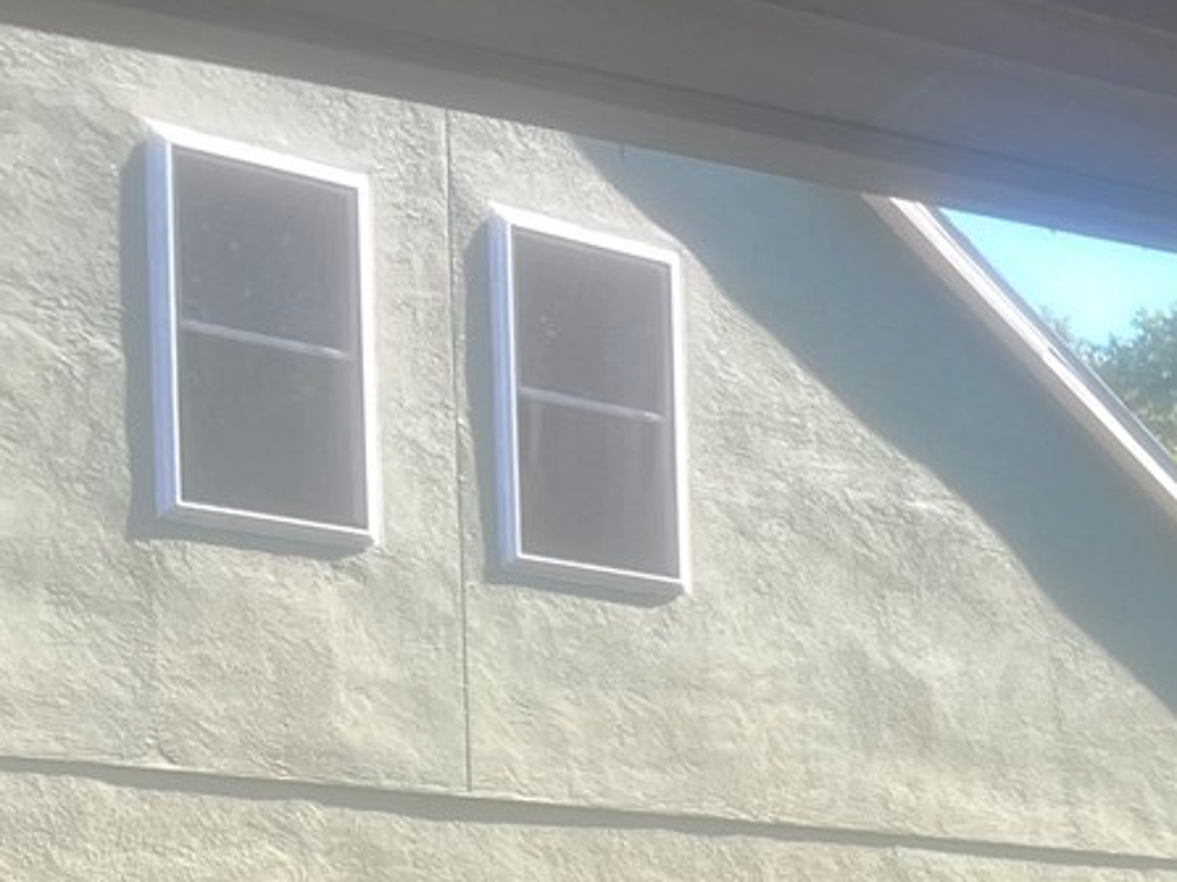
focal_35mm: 93
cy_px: 1377
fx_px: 3161
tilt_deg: -5.3
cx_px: 2078
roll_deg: -1.2
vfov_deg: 14.6
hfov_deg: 17.4
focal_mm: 5.7
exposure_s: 1/120
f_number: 1.5
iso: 40
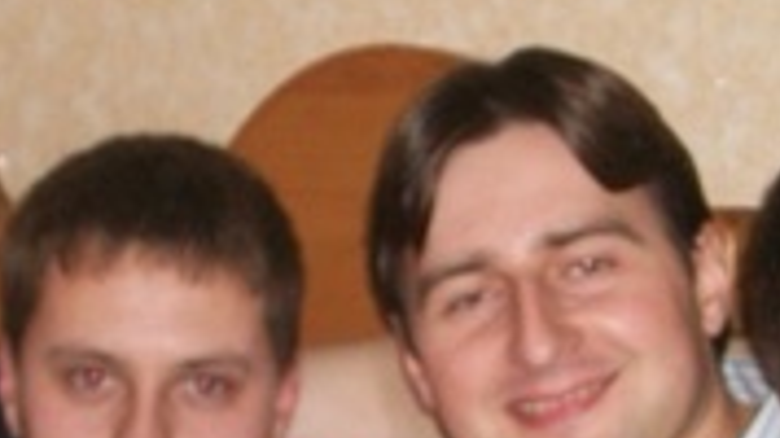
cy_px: 512
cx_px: 333
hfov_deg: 16.0
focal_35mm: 134
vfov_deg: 8.9
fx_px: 2771
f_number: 3.2
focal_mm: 7.1
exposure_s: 1/60
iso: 120
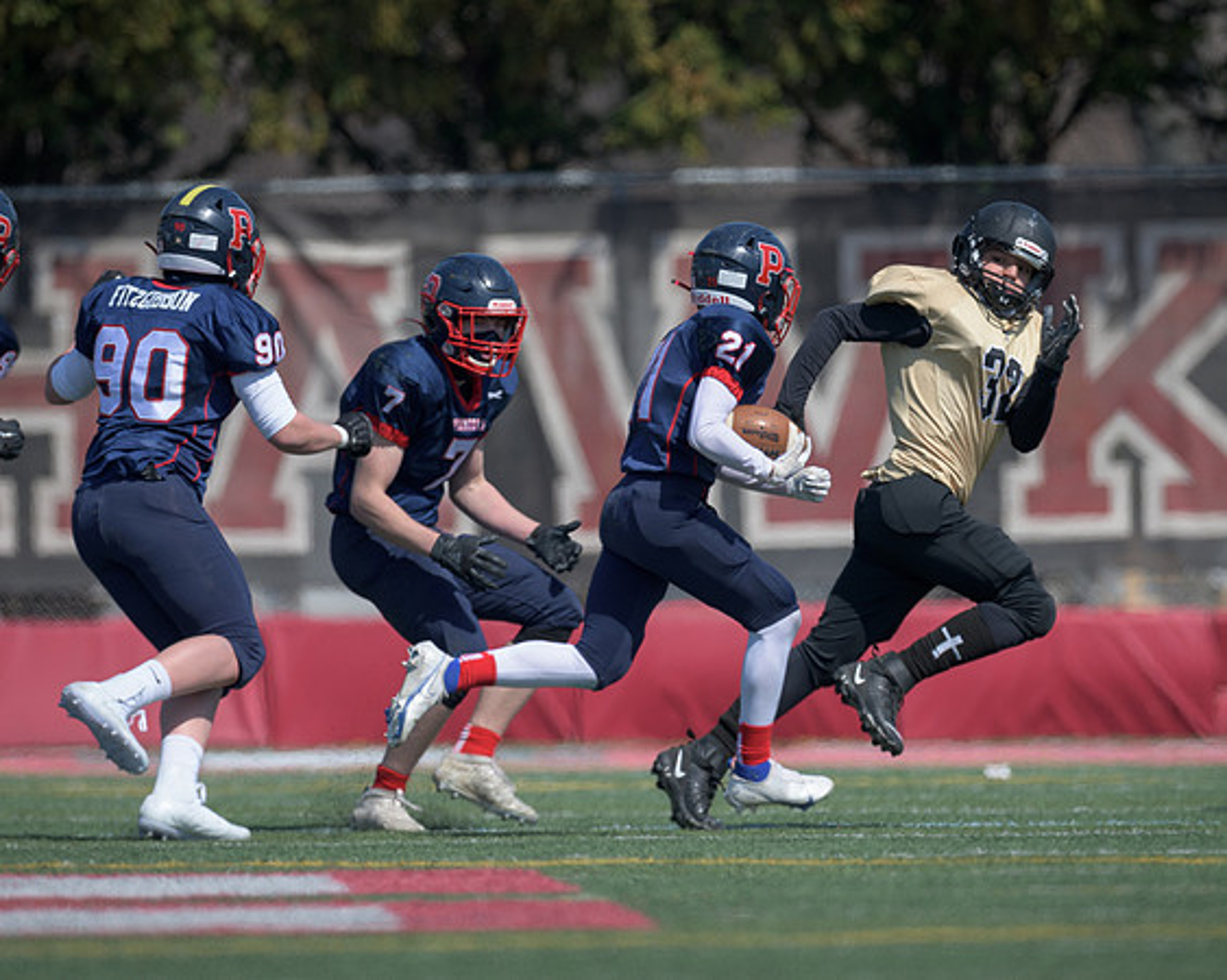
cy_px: 444
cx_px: 639
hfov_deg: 2.3
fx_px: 31066
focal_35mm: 856
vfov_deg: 1.8
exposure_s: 1/2500
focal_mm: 500
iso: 250
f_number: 4
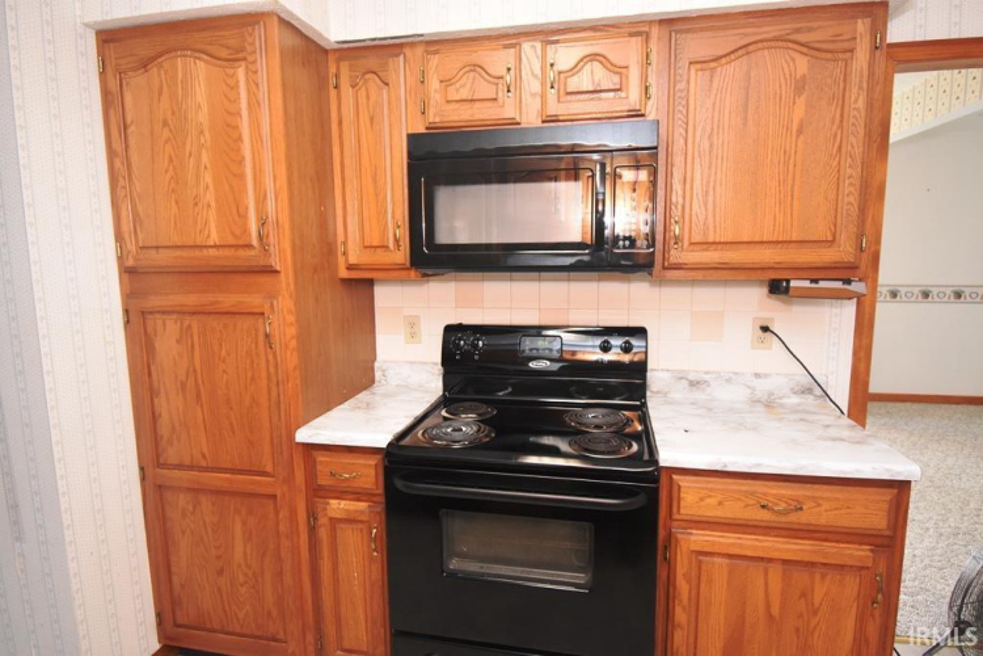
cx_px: 492
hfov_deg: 85.4
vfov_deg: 63.2
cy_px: 328
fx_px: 532
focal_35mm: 20
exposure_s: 1/60
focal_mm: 13
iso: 3600
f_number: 4.8
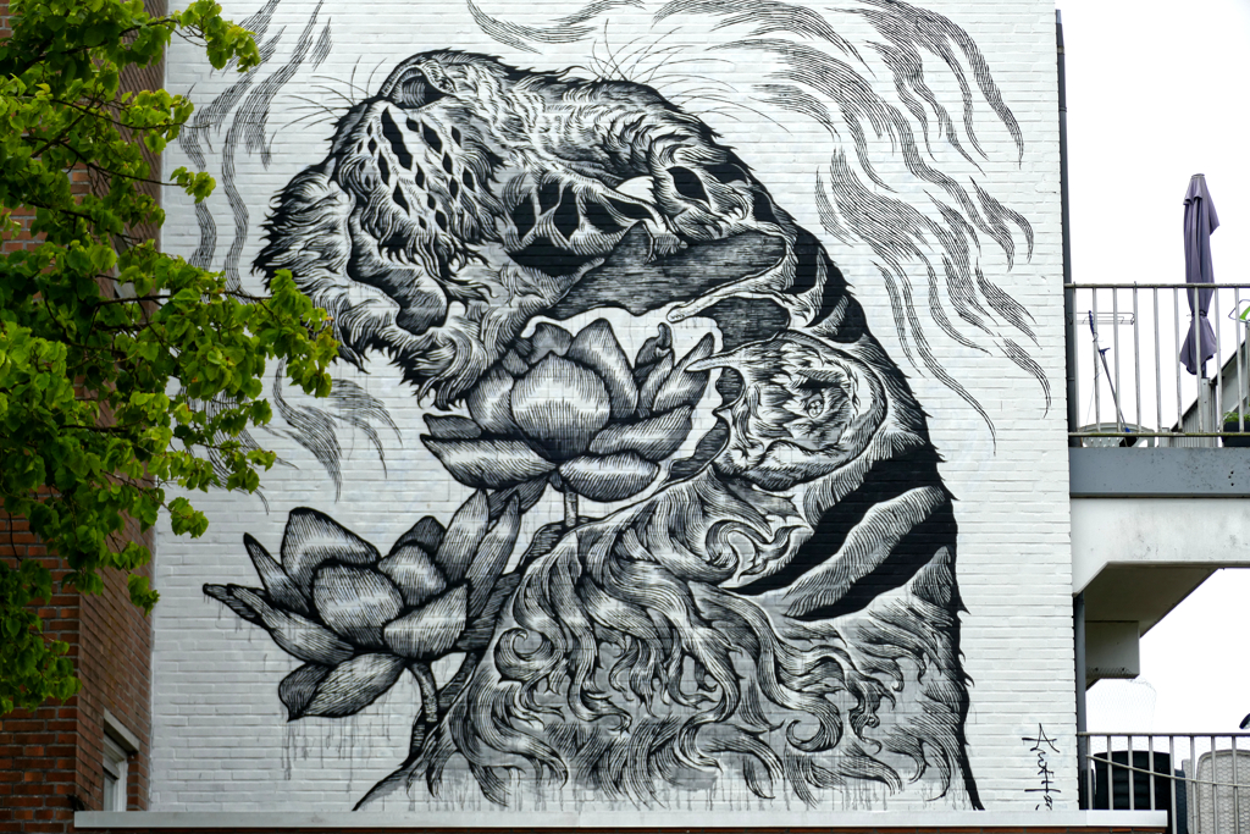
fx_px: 3646
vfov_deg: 13.0
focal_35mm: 105
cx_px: 625
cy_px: 417
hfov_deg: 19.5
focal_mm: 38.5
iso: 125
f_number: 3.9
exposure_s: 1/640
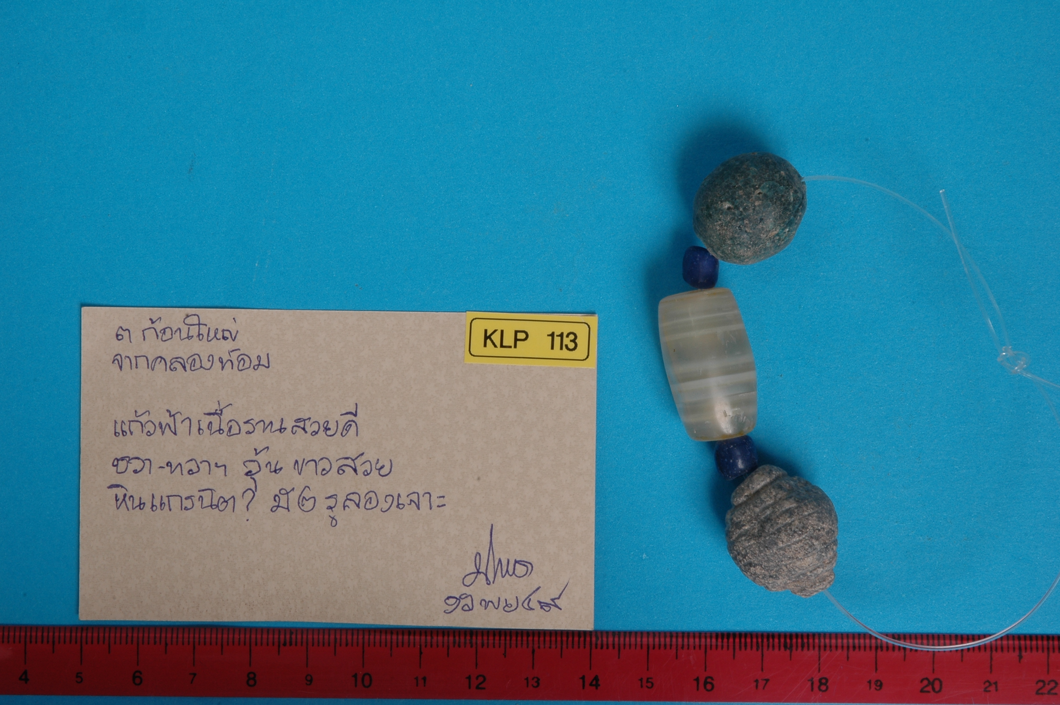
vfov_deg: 14.7
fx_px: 2736
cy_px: 352
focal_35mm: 93
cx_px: 530
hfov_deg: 21.9
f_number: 29
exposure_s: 1/4
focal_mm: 62
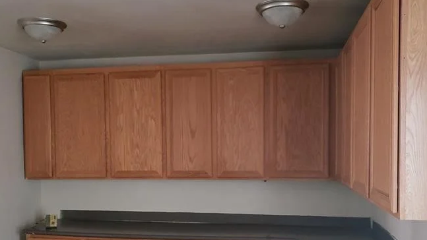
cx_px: 195
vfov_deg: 33.5
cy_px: 158
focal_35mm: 35
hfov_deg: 56.5
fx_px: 396
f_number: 1.5
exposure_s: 1/29
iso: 800
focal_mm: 4.3
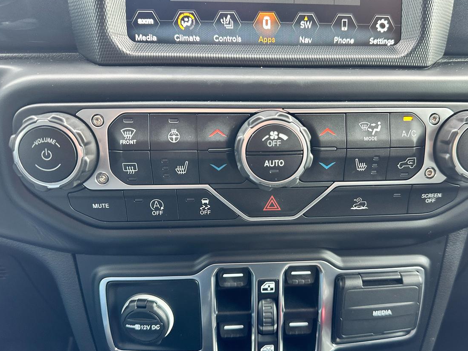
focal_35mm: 28
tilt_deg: -21.3
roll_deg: -1.4
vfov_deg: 49.7
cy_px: 186
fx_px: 379
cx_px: 269
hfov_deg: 63.1
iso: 250
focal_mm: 6.86
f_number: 1.78
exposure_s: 1/63
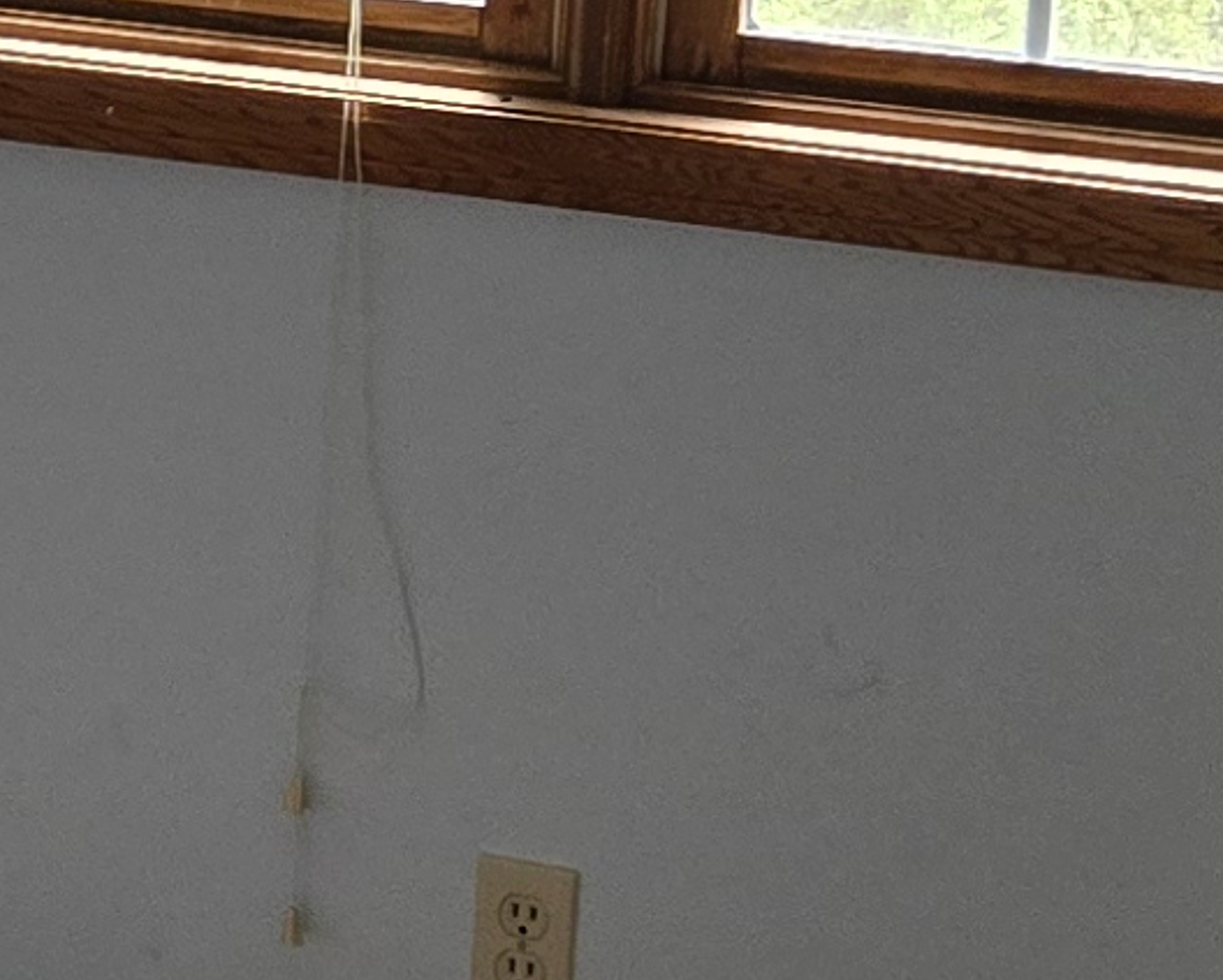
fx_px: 6157
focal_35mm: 170
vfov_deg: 9.1
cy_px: 327
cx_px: -878
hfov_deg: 10.7
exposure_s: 1/180
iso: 80
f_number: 1.8
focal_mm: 5.4
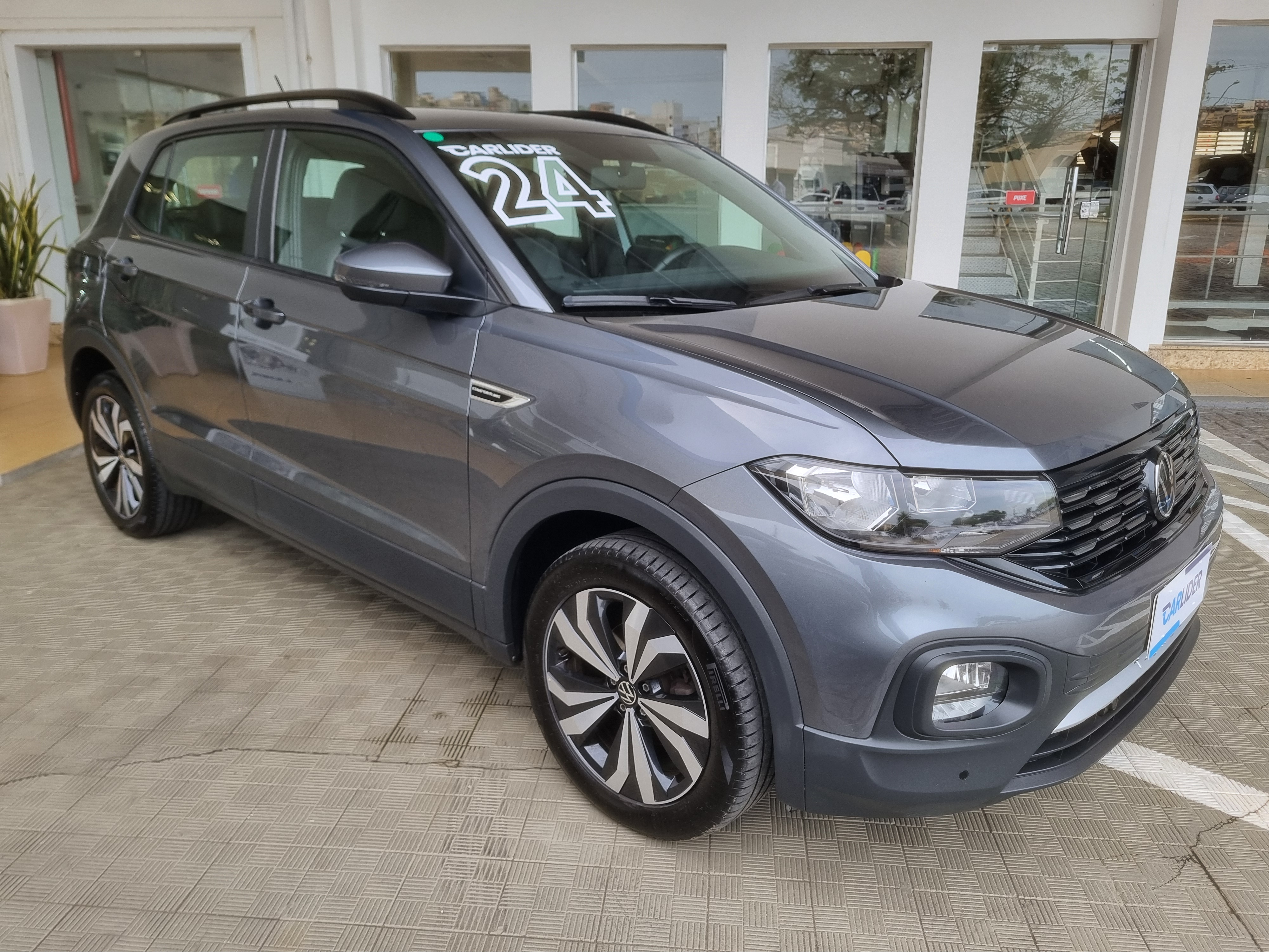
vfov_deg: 53.1
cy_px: 476
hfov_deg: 67.3
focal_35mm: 26
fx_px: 953
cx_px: 634
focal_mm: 5.4
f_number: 1.8
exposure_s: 1/120
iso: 64
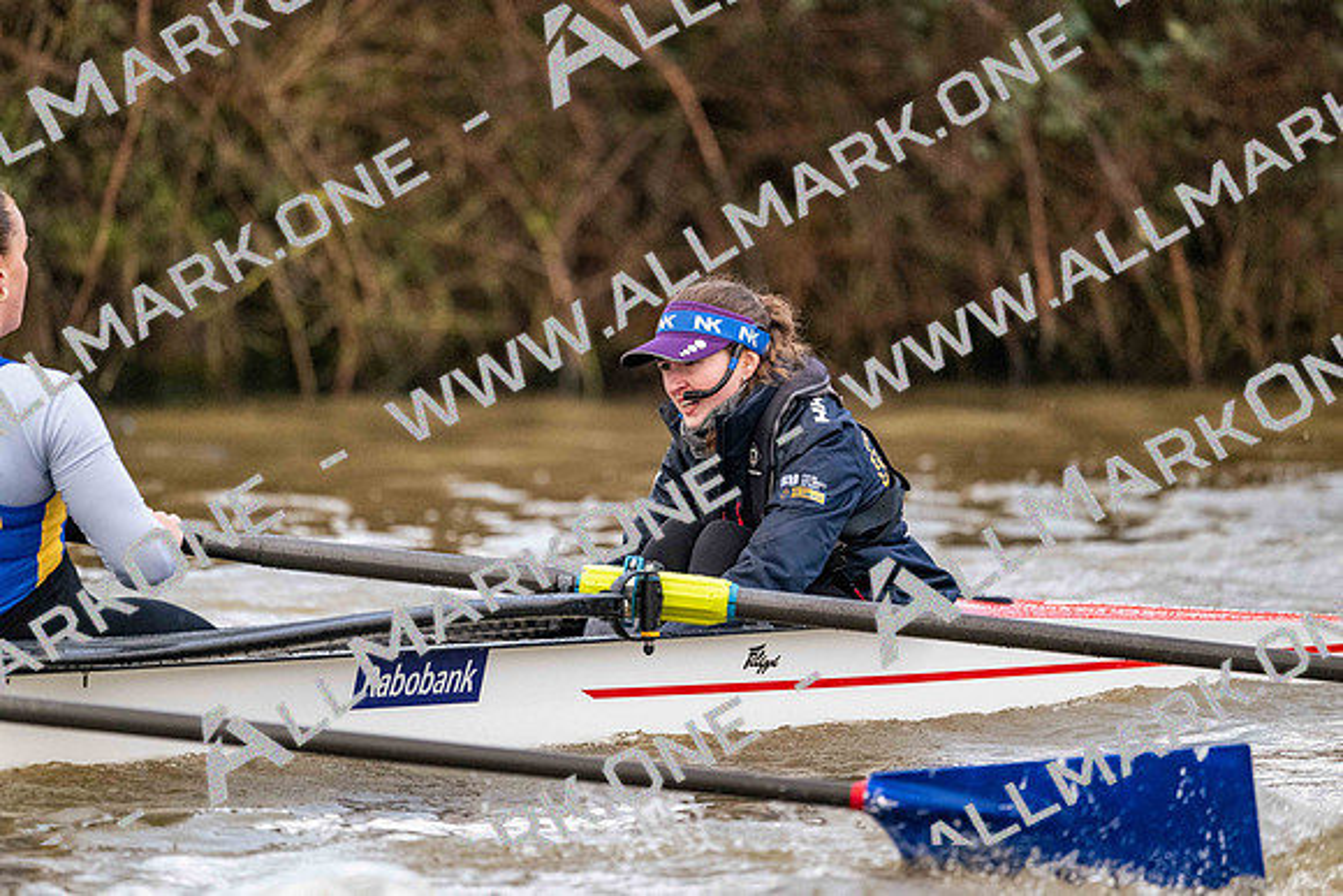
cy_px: 448
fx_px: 14925
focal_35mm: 400
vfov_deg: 3.4
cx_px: 672
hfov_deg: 5.2
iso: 5600
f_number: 4.5
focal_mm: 400
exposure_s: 1/1600
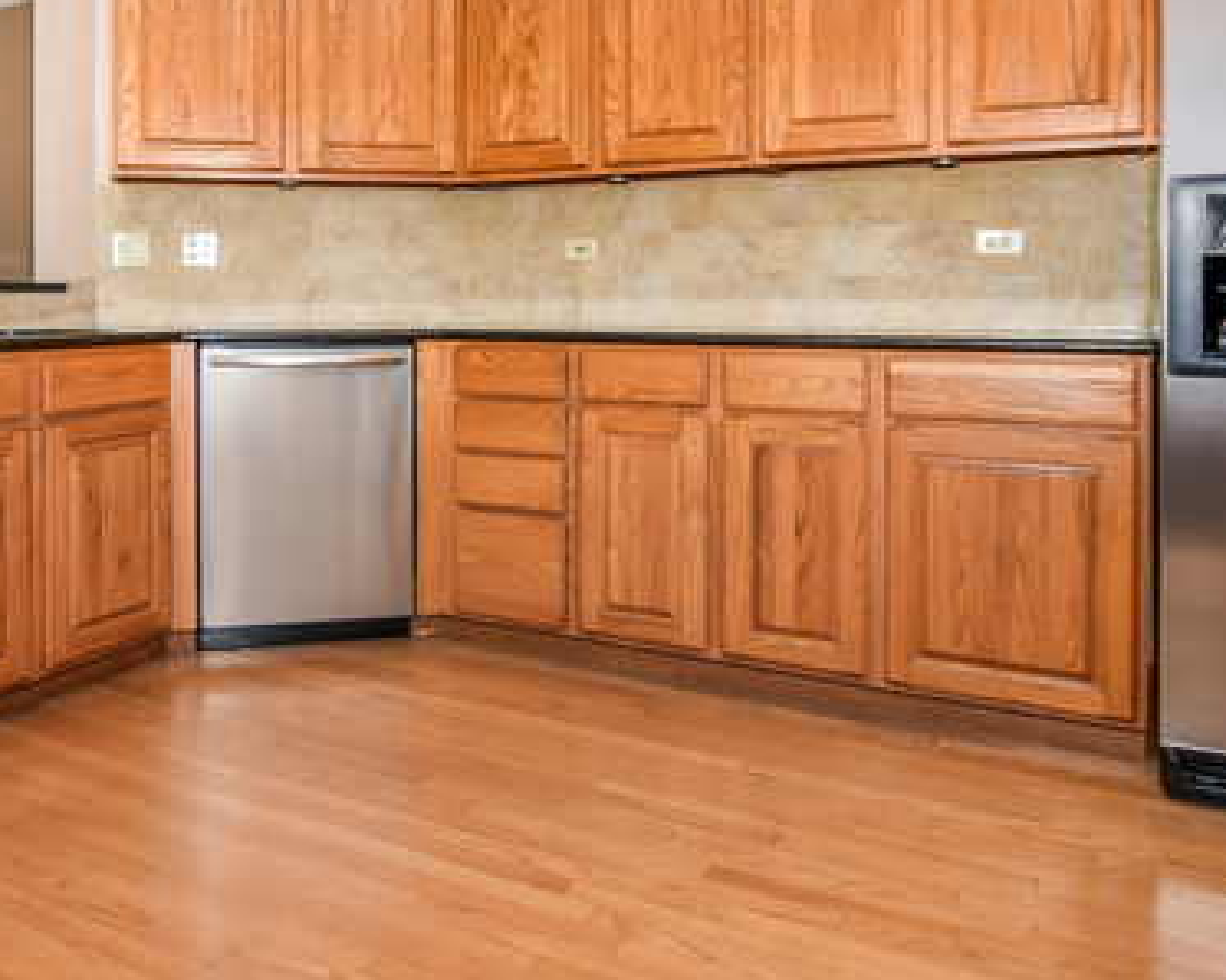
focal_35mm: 29
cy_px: 291
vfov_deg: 48.7
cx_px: 434
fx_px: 1052
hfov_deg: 59.4
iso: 100
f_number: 3.5
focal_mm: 12
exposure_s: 1/125
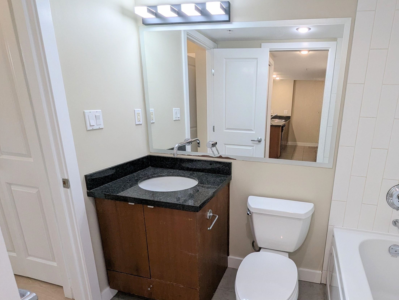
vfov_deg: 71.6
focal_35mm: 18
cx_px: 253
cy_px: 165
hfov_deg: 85.7
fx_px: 208
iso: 50
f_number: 2.2
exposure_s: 1/120
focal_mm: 1.95
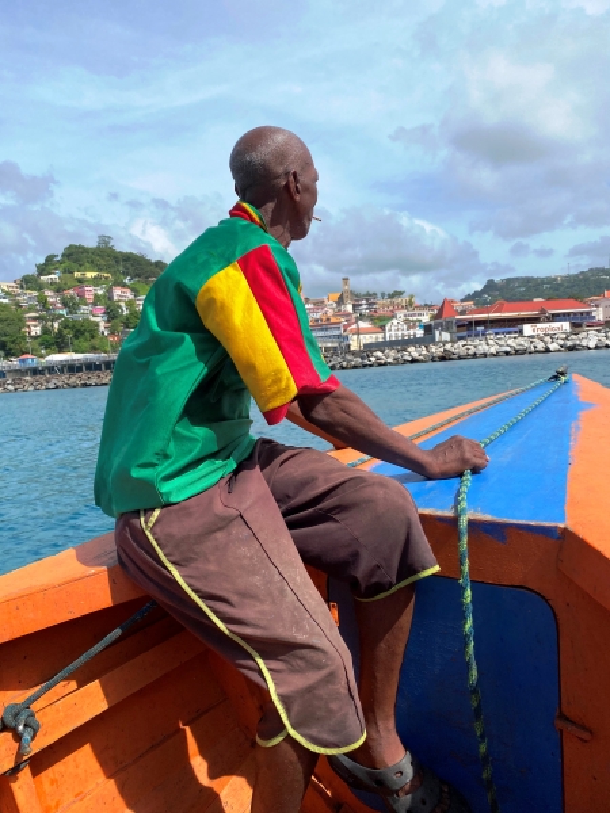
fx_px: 611
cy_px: 406
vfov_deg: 67.3
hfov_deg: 53.1
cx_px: 305
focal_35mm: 26
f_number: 1.8
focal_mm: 4.25
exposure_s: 1/3215
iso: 32
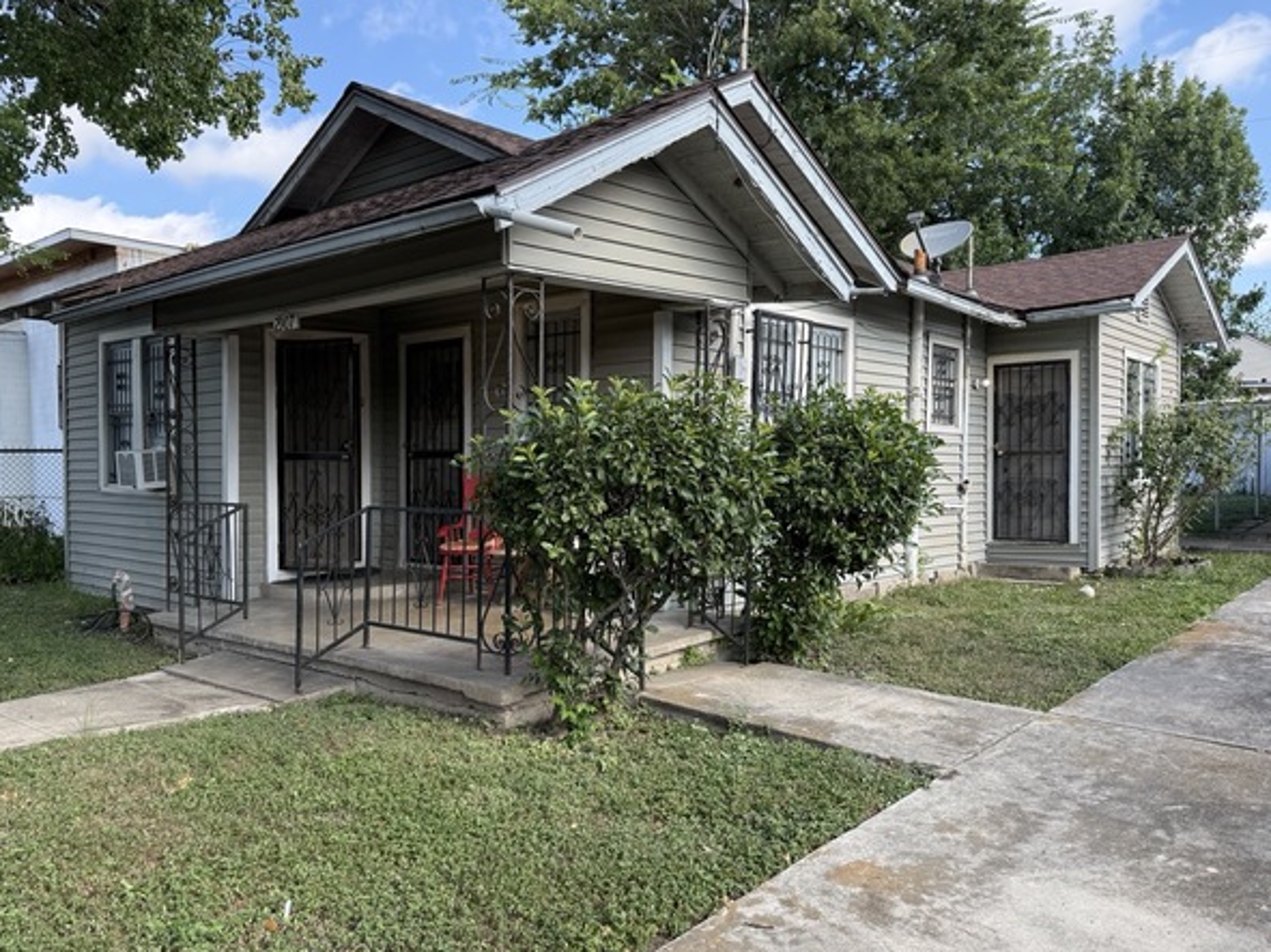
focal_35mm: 26
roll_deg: +0.7
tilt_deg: -2.1
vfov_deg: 53.0
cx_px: 617
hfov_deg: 67.3
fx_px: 954
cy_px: 490
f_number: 1.78
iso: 100
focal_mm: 6.76
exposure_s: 1/909
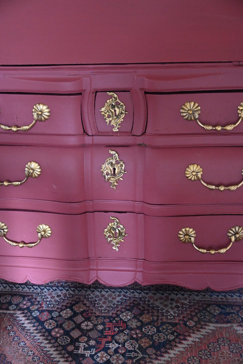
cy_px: 182
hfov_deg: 28.5
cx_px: 122
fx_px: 478
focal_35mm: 47
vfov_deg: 41.7
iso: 3200
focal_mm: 31.5
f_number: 4
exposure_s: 1/60
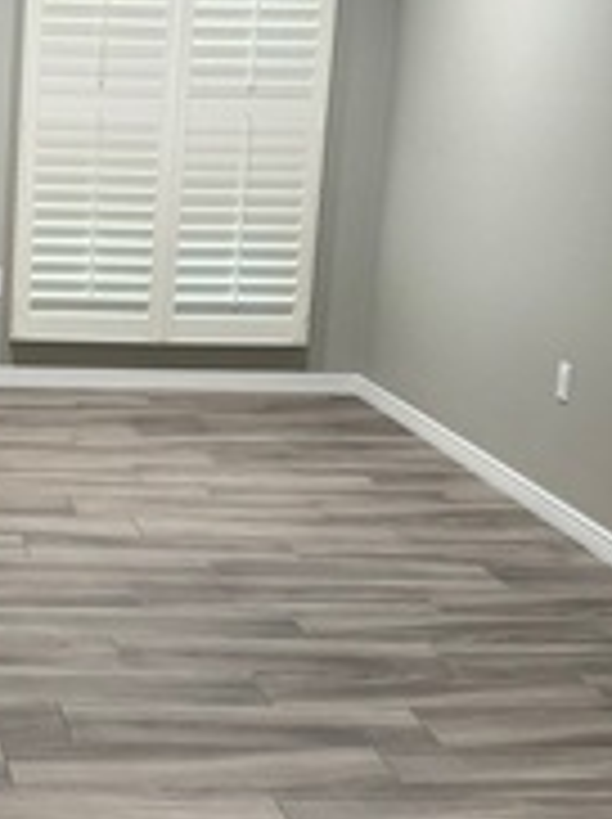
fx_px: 1559
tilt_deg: -10.7
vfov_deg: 29.4
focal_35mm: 66
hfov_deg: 20.9
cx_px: -88
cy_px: 342
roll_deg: -1.1
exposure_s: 1/60
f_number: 1.78
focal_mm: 6.76
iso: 250
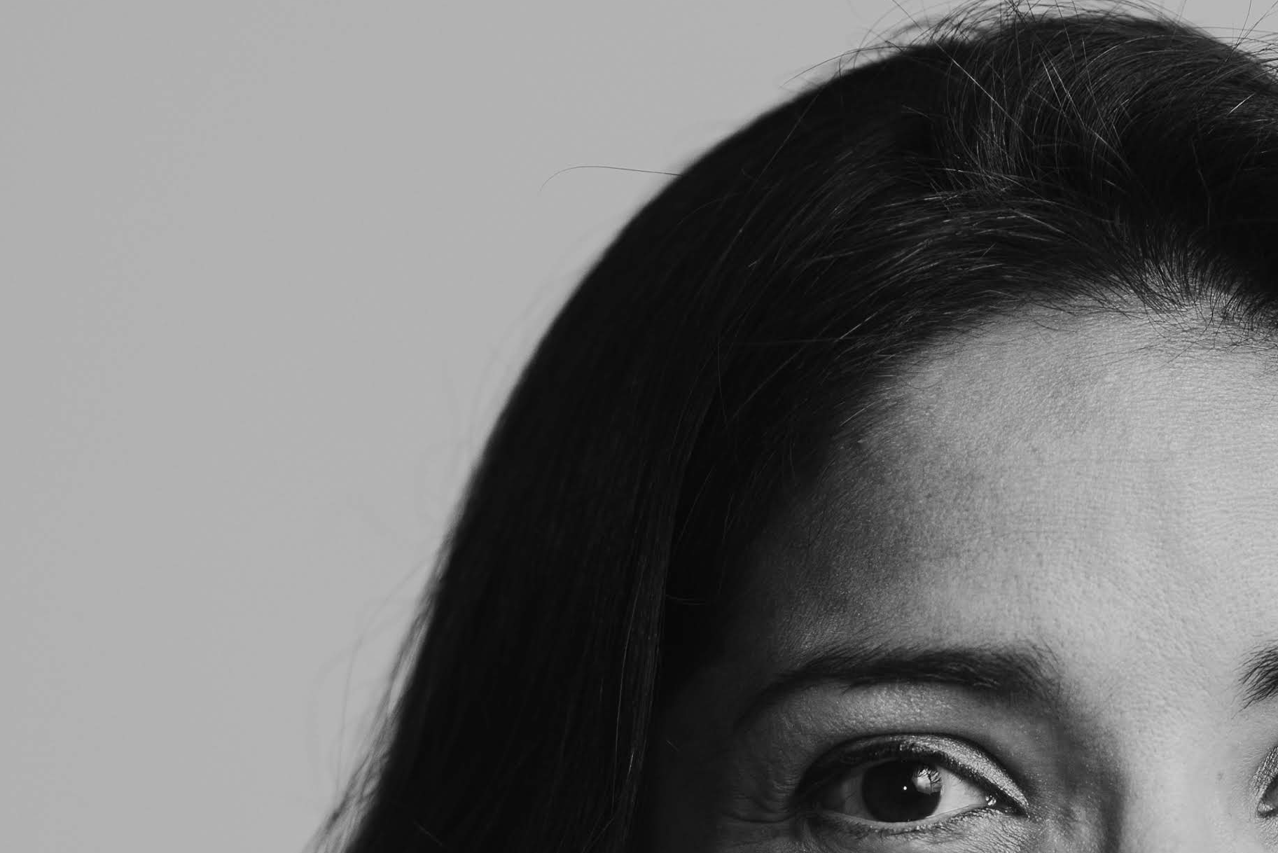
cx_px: 974
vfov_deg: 6.0
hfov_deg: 9.0
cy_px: 1095
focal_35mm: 228
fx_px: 8096
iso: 250
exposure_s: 1/250
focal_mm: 85
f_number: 2.8
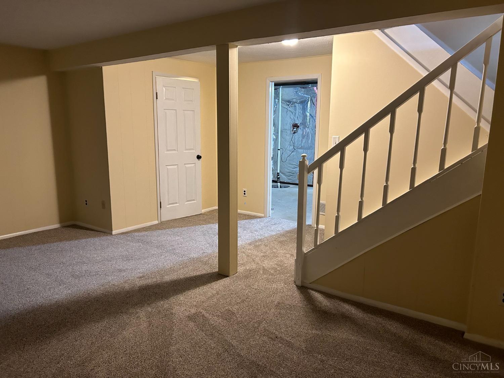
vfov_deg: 53.1
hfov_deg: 67.3
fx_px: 379
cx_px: 252
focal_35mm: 26
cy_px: 189
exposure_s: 1/60
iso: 320
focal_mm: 5.7
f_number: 1.5
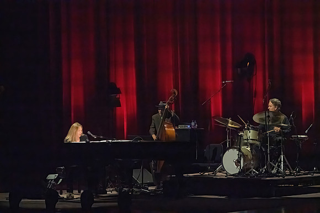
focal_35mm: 119
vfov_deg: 11.5
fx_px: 1058
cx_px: 160
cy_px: 106
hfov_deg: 17.2
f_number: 9
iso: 25600
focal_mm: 119
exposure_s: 1/320
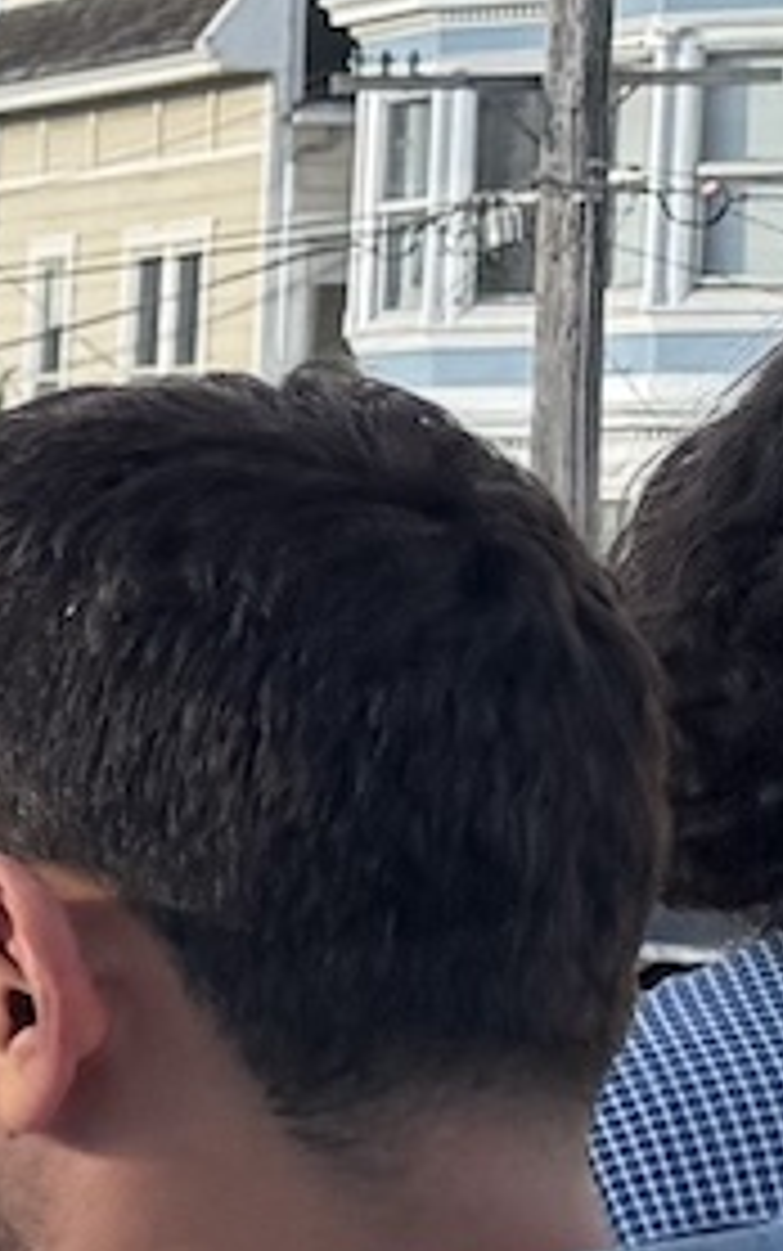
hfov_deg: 5.4
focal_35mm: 183
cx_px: -3159
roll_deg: -0.6
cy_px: 855
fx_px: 6242
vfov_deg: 11.4
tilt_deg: -3.1
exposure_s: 1/1618
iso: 100
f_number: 1.78
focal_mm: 6.76
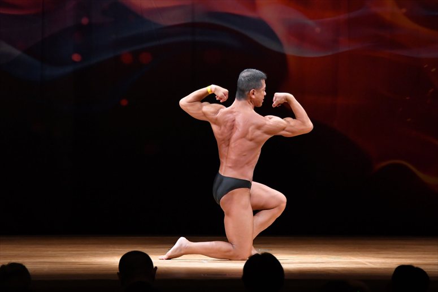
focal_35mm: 240
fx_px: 2919
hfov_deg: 8.6
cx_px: 219
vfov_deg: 5.7
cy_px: 146
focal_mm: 160
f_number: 5.6
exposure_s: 1/400
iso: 4000
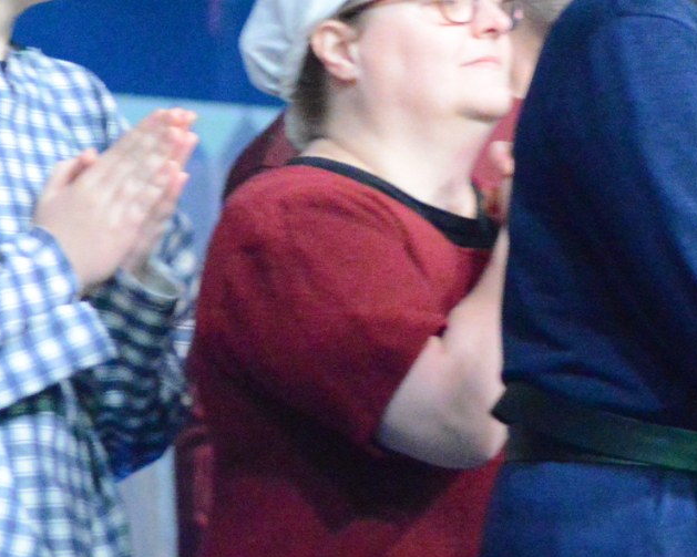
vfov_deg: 2.4
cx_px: 462
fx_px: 13283
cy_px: 175
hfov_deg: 3.0
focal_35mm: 644
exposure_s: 1/160
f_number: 5.6
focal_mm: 150
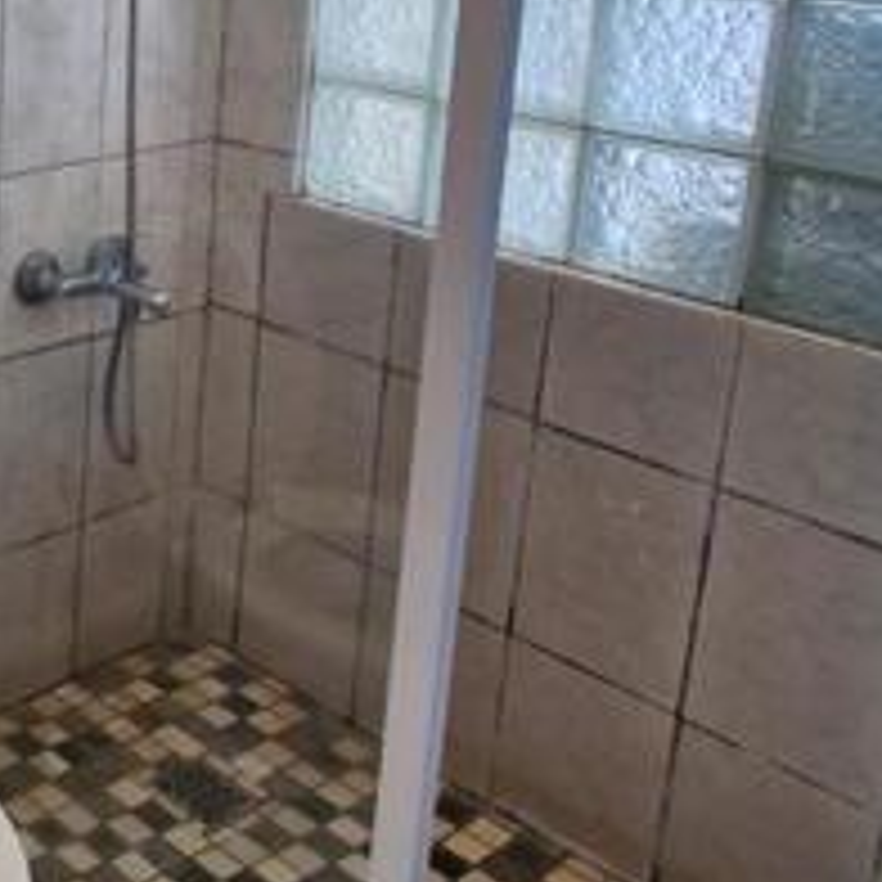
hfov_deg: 27.8
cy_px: 68
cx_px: -351
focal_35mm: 47
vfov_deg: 33.9
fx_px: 1355
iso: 200
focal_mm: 1.74
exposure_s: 1/50
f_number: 2.2
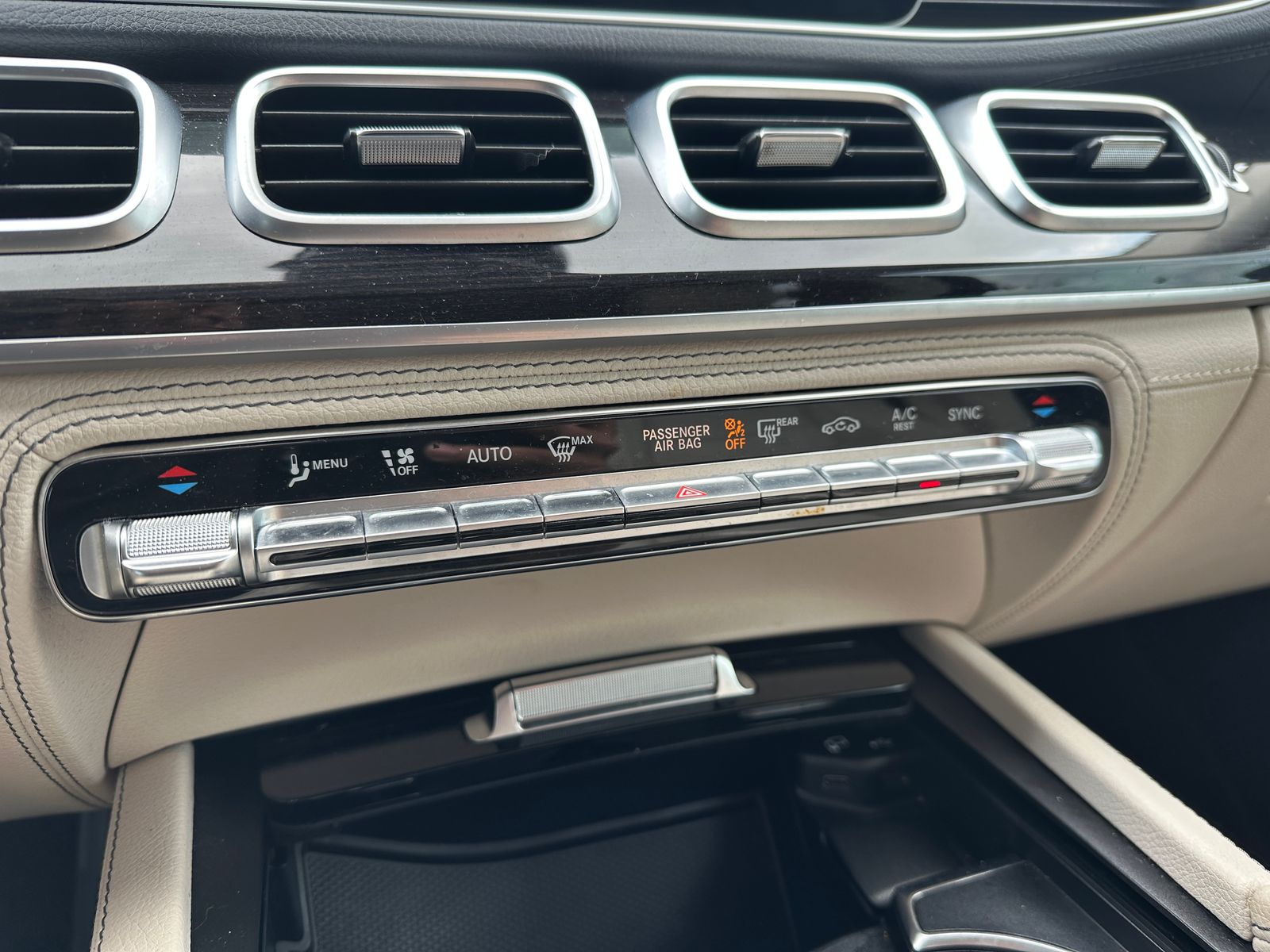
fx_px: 881
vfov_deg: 56.8
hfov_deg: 71.6
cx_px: 635
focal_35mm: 24
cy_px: 476
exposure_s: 1/121
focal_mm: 6.86
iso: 64
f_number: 1.78
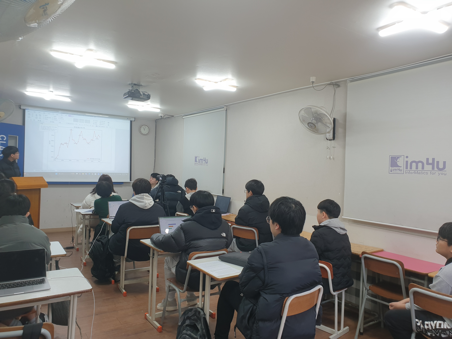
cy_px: 170
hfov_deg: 67.3
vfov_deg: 53.1
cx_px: 226
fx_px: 339
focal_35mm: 26
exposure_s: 1/60
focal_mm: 4.3
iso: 64
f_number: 2.4
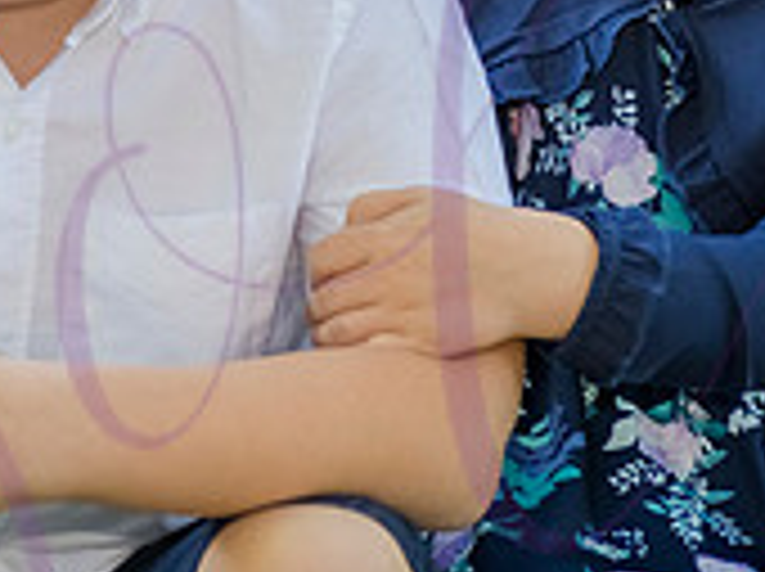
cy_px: -155
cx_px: 306
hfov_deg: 4.8
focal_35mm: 411
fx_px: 9070
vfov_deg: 3.6
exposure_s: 1/640
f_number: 4
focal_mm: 125
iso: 800
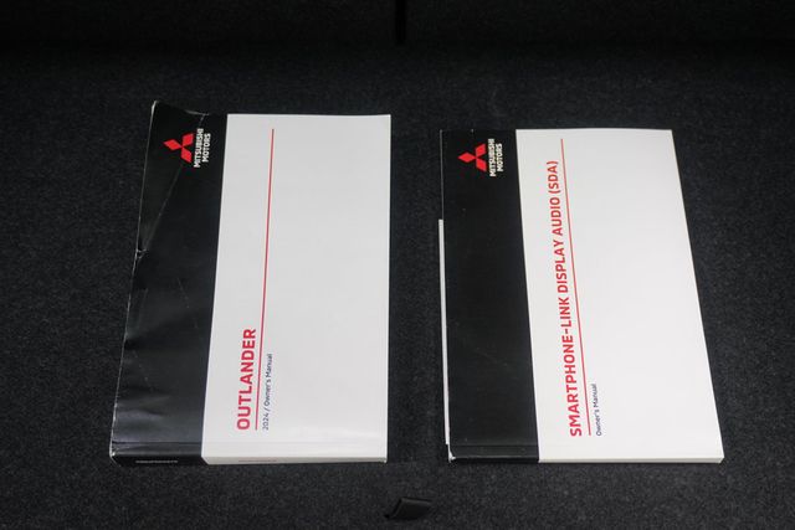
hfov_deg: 51.9
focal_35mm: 37
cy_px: 265
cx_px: 398
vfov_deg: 36.0
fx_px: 817
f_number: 4.5
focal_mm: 25
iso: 1000
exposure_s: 1/160
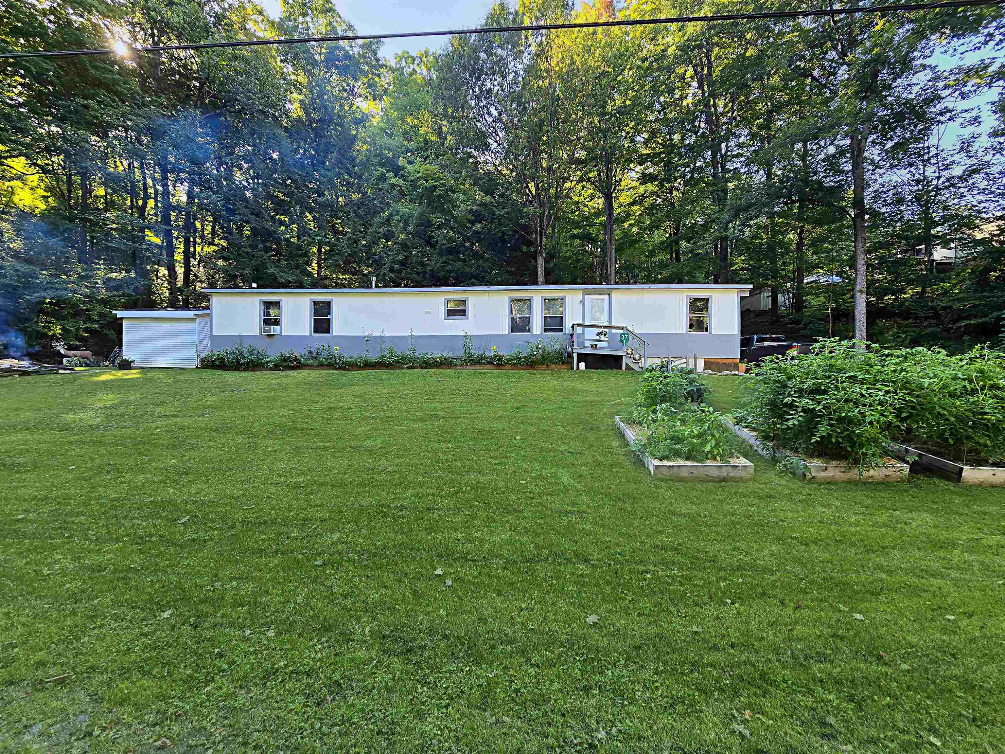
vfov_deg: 89.9
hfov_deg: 106.2
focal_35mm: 13
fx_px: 377
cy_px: 377
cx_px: 502
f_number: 2.2
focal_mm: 2.2
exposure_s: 1/120
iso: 80
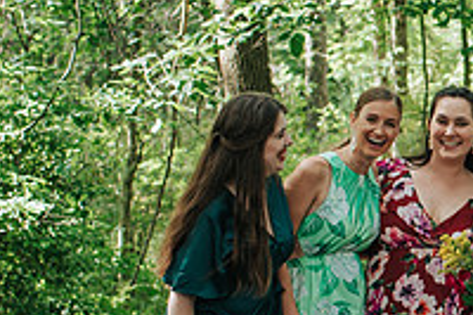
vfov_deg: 10.1
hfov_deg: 14.4
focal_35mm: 135
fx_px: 1772
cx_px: 659
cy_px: 291
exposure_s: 1/250
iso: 220
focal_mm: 35
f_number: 3.2
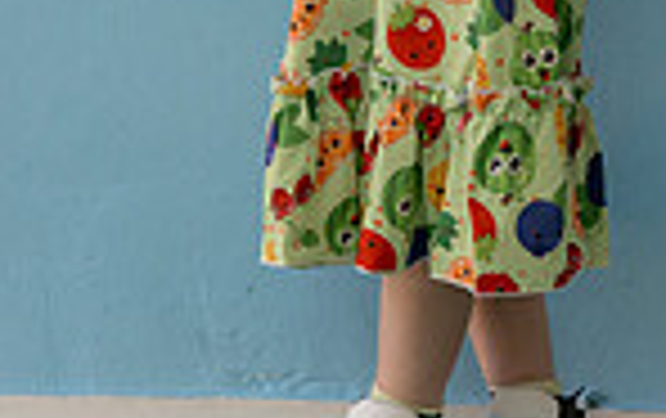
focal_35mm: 223
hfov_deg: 9.4
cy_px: -207
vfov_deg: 5.8
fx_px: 4054
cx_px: 346
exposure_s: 1/160
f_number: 5.6
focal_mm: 72
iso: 1600
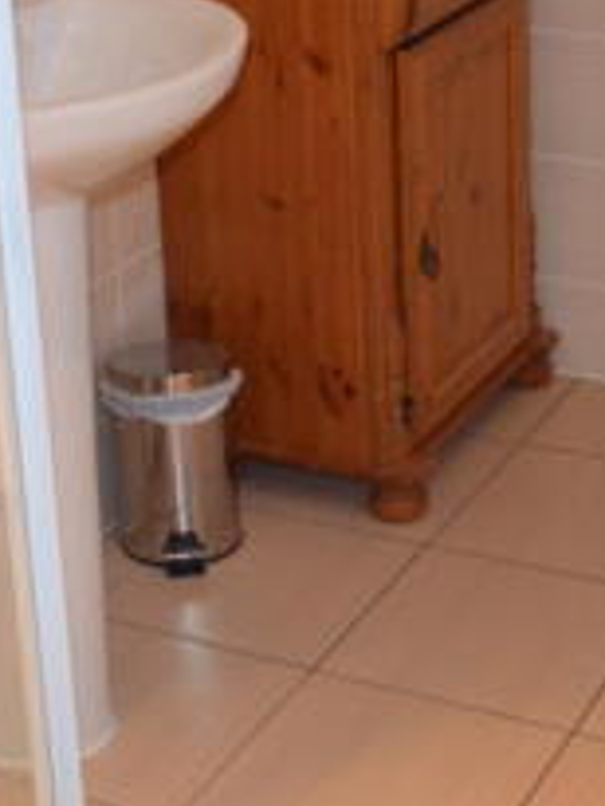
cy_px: 159
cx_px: 348
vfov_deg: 23.2
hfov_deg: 17.8
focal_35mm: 83
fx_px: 1932
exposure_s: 1/60
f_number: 3.5
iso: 1400
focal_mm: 18
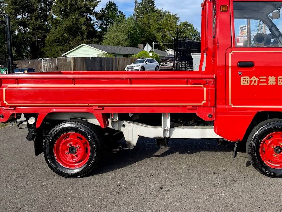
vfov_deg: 39.4
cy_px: 80
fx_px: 293
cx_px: 180
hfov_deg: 50.7
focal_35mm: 36
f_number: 1.6
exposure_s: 1/1852
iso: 32
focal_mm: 5.1
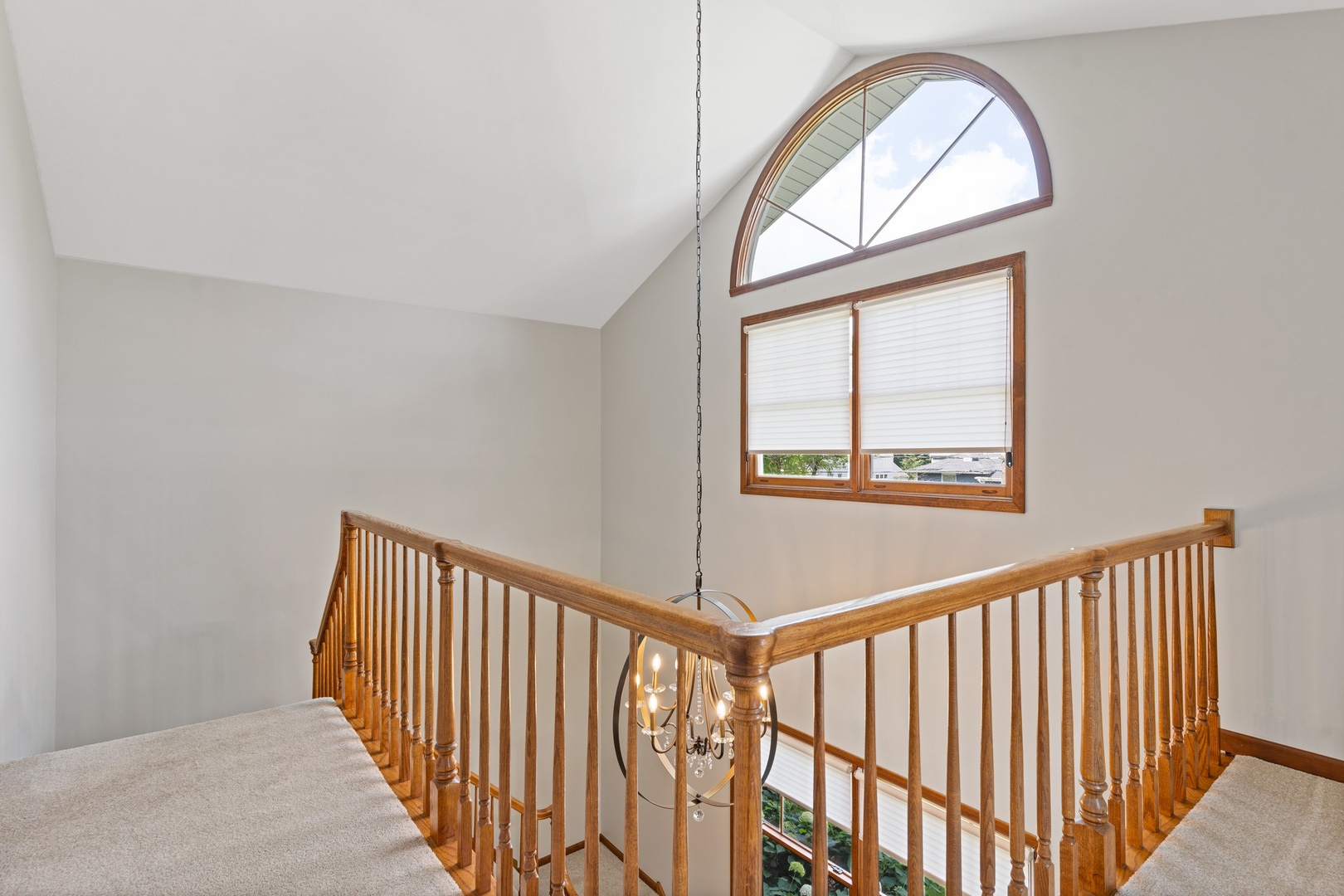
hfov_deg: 93.3
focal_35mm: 17
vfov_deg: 70.4
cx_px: 672
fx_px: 635
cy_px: 448
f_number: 8
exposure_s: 1/2
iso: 200
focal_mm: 17
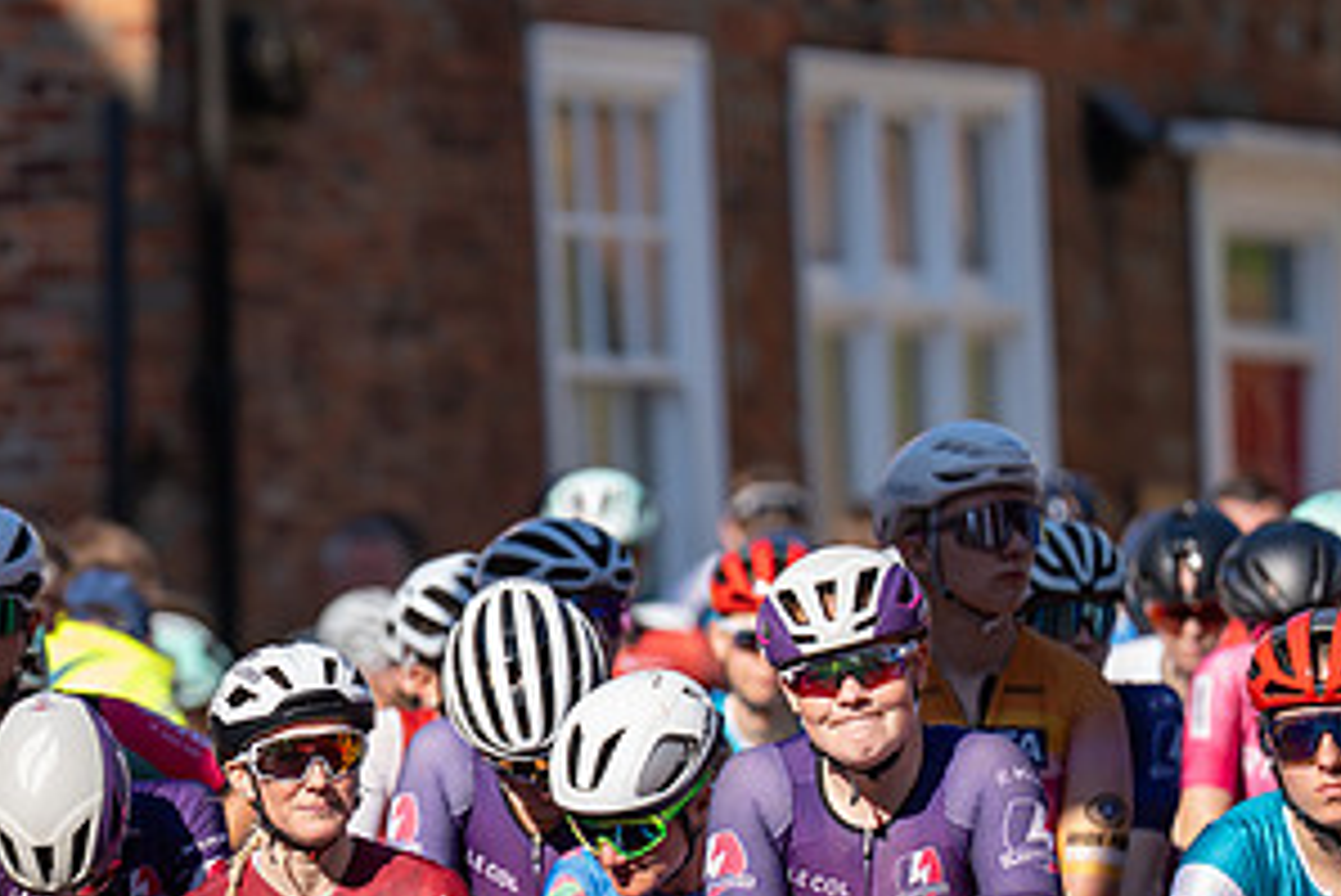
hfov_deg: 4.8
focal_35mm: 428
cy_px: 744
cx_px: 127
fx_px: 15950
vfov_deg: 3.2
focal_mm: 200
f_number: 2.8
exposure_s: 1/1250
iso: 100
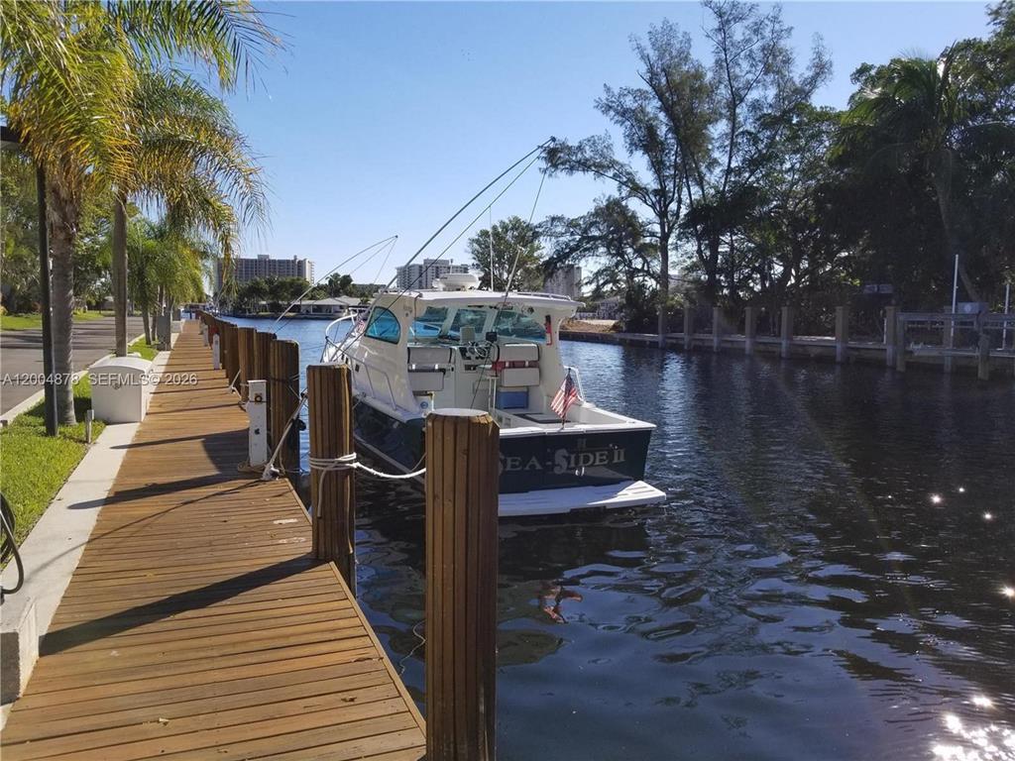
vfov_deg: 53.1
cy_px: 380
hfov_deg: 67.3
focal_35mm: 26
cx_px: 508
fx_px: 762
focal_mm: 4.25
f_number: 1.7
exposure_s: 1/2704
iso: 50
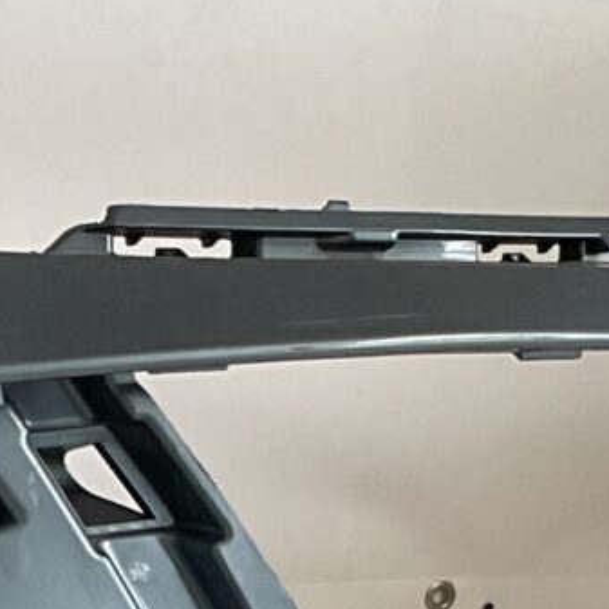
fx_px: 3881
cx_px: 112
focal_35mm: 195
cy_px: 1050
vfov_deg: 8.7
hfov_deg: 8.9
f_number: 1.8
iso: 32
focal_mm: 3
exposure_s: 1/100
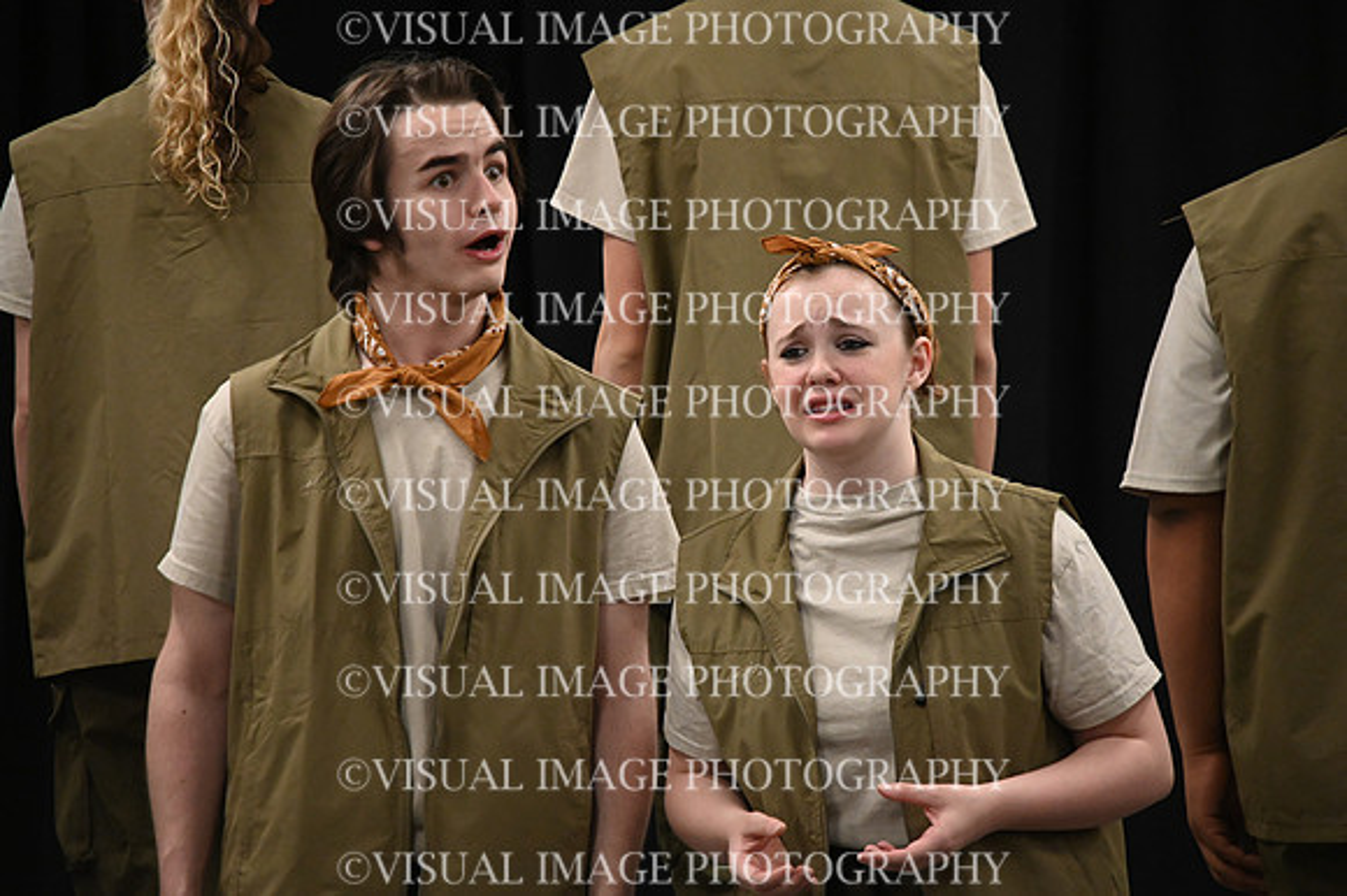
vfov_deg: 2.7
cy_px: 448
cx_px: 674
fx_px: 18697
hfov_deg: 4.1
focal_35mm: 500
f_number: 6.3
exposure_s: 1/250
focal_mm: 500
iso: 8000
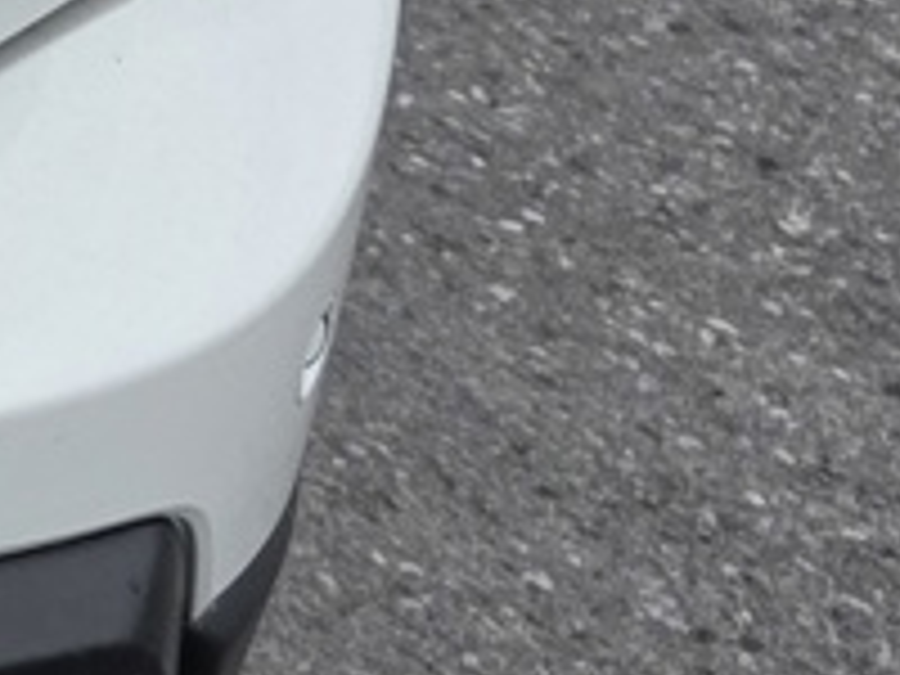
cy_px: -1040
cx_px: -2070
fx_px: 4316
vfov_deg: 8.1
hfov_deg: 8.9
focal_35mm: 166
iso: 80
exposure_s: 1/4057
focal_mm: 6.3
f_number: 1.7
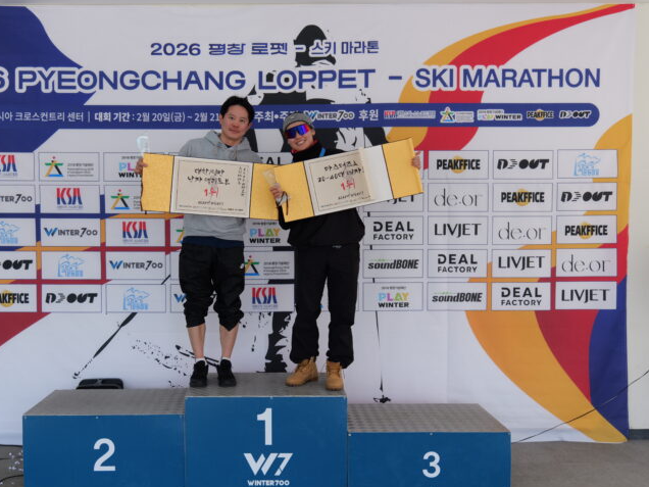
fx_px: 675
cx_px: 266
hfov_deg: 51.1
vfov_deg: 39.7
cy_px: 248
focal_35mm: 36
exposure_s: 1/320
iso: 400
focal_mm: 31
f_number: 4.2
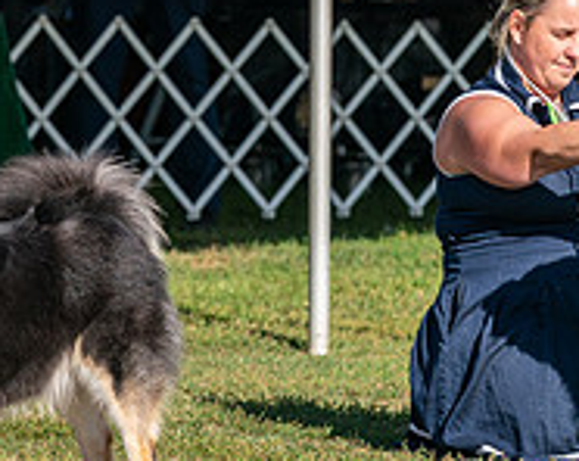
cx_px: -54
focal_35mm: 434
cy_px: -40
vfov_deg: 3.6
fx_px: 7422
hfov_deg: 4.5
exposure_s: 1/1250
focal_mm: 127
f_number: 4.5
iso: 125
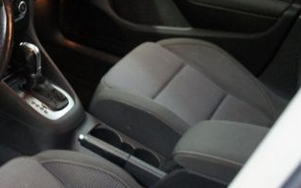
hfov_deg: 33.1
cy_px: 71
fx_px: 459
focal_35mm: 56
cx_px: -3
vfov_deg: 23.1
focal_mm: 18
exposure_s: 1/30
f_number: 3.5
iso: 1600
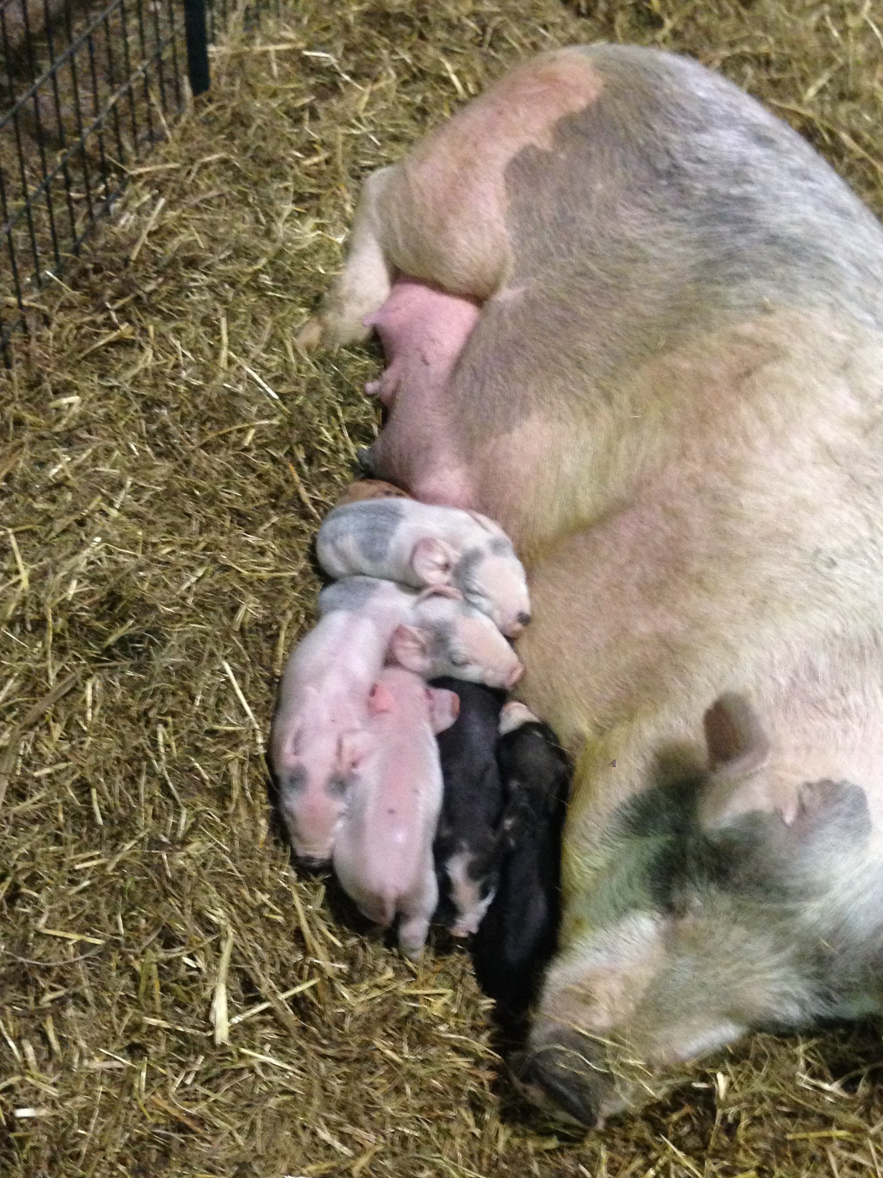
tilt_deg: -45.4
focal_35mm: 45
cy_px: 657
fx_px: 1531
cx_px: 485
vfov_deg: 42.0
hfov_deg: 32.2
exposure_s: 1/15
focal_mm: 4.12
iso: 400
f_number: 2.4
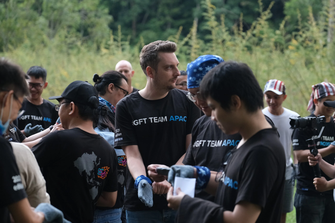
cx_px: 168
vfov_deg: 12.2
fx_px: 1042
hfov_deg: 18.3
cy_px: 112
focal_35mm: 112
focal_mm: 74.4
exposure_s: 1/500
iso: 2500
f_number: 2.8
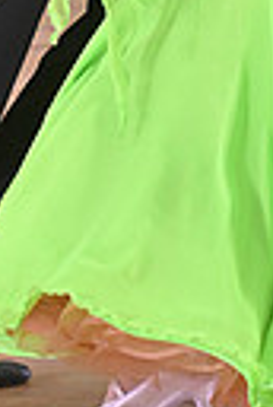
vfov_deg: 3.8
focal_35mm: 543
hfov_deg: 2.5
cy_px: -289
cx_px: 189
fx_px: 6143
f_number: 5.6
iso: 3200
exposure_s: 1/400
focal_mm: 120
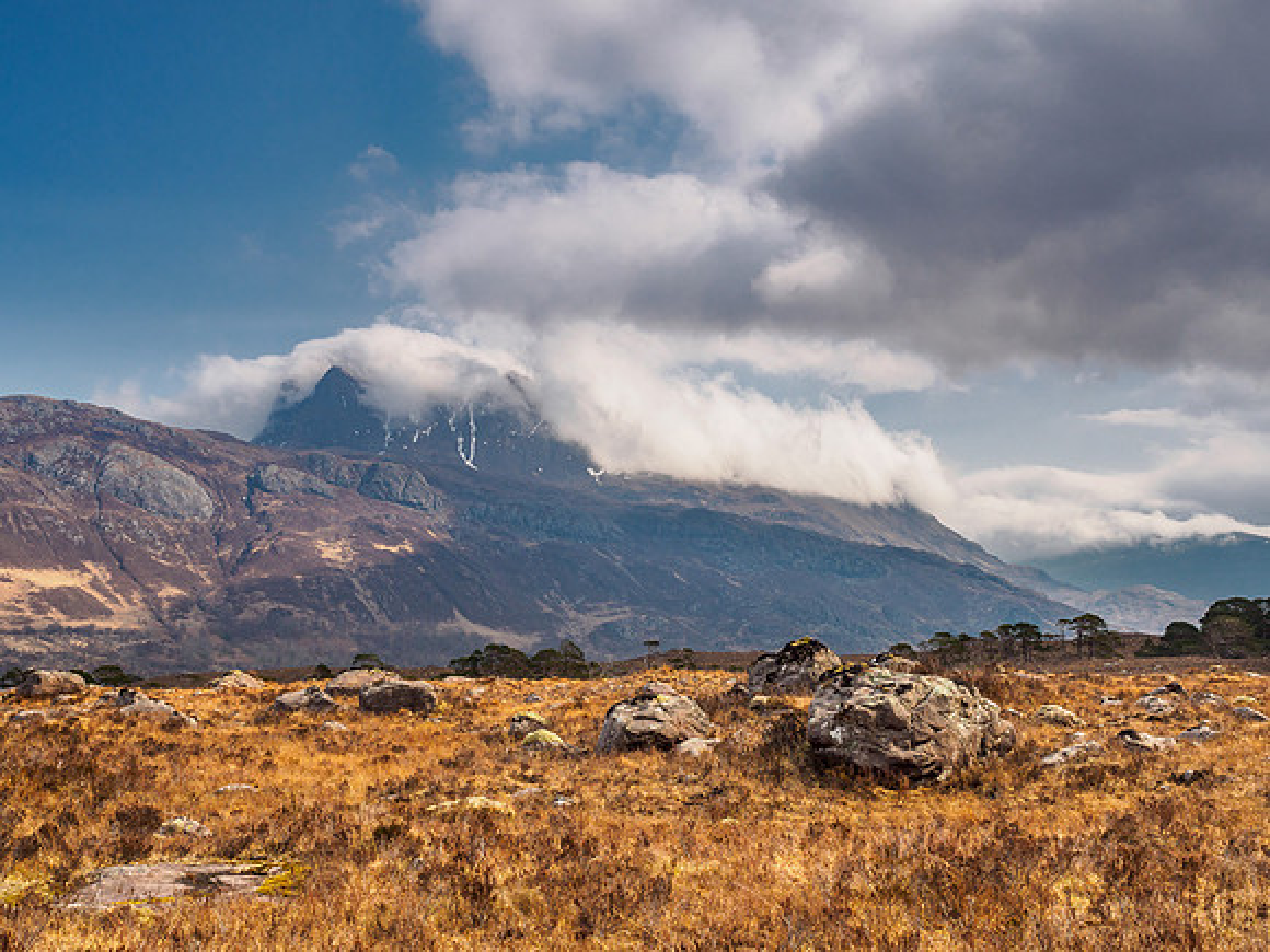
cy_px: 476
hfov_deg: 49.0
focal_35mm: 38
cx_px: 635
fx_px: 1394
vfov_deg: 37.7
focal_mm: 19
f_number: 7.1
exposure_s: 1/125
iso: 200
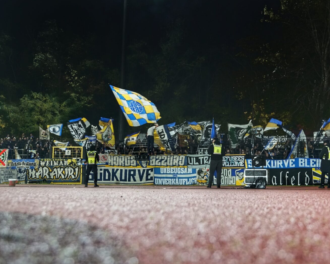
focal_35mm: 40
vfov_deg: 37.7
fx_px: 386
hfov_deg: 46.1
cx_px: 190
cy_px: 133
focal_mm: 23
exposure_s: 1/60
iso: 6400
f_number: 4
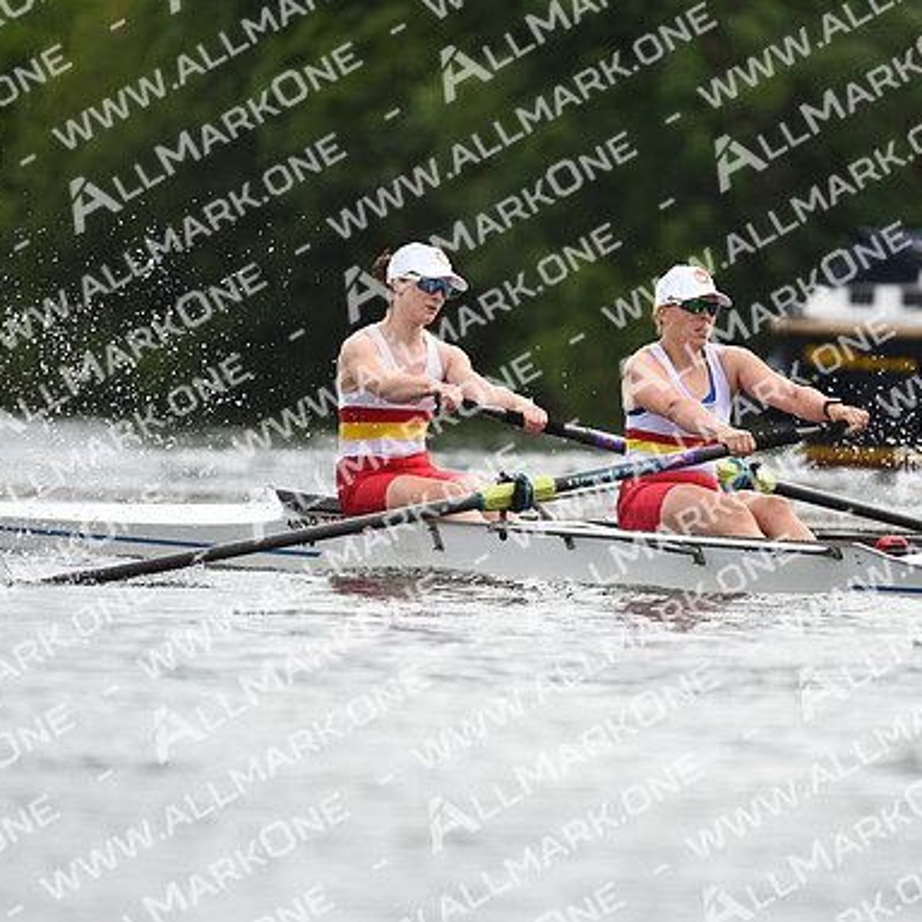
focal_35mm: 385
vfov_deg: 4.6
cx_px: 567
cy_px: 462
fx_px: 11602
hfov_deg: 4.6
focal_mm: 300
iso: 400
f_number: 4
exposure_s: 1/1600
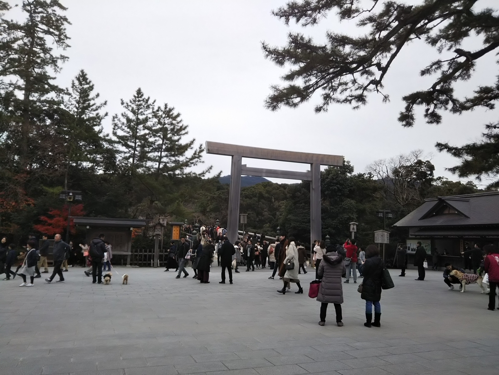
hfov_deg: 60.0
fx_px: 432
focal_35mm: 30
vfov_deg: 46.8
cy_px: 188
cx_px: 250
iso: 20
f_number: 2.2
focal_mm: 4
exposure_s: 1/393
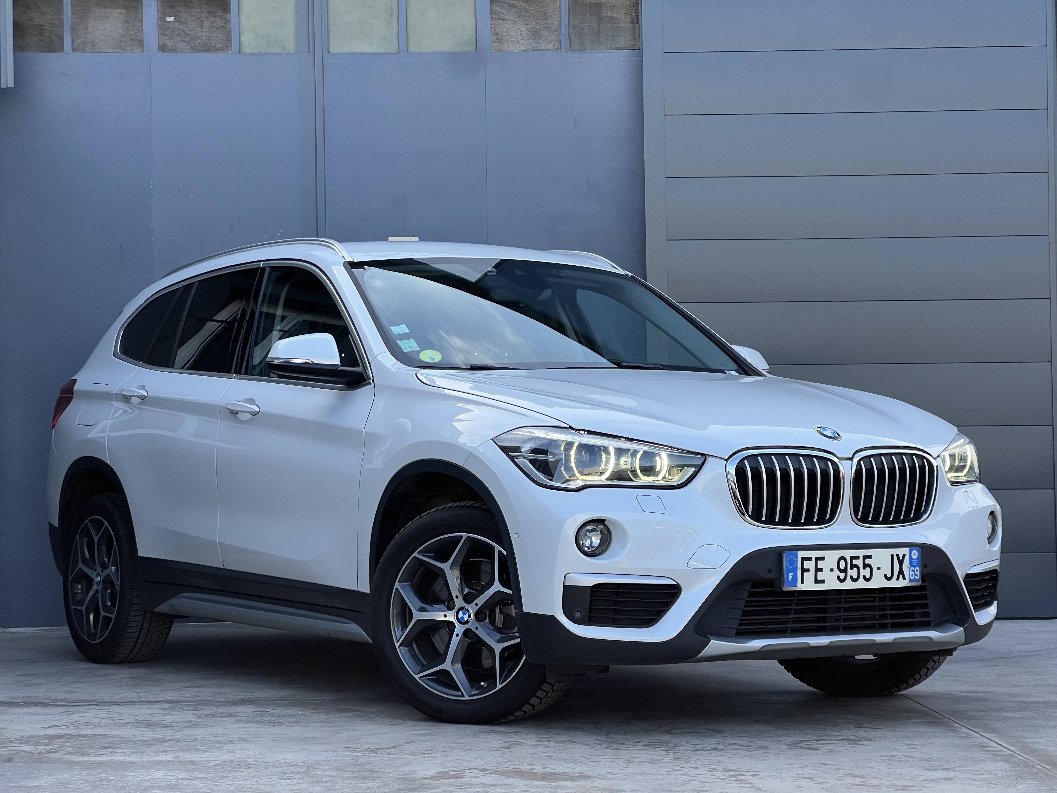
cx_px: 528
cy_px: 396
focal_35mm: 77
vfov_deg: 19.1
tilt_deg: +2.4
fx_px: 2351
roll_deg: +0.8
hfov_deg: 25.3
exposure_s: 1/161
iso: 25
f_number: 2.8
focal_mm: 9
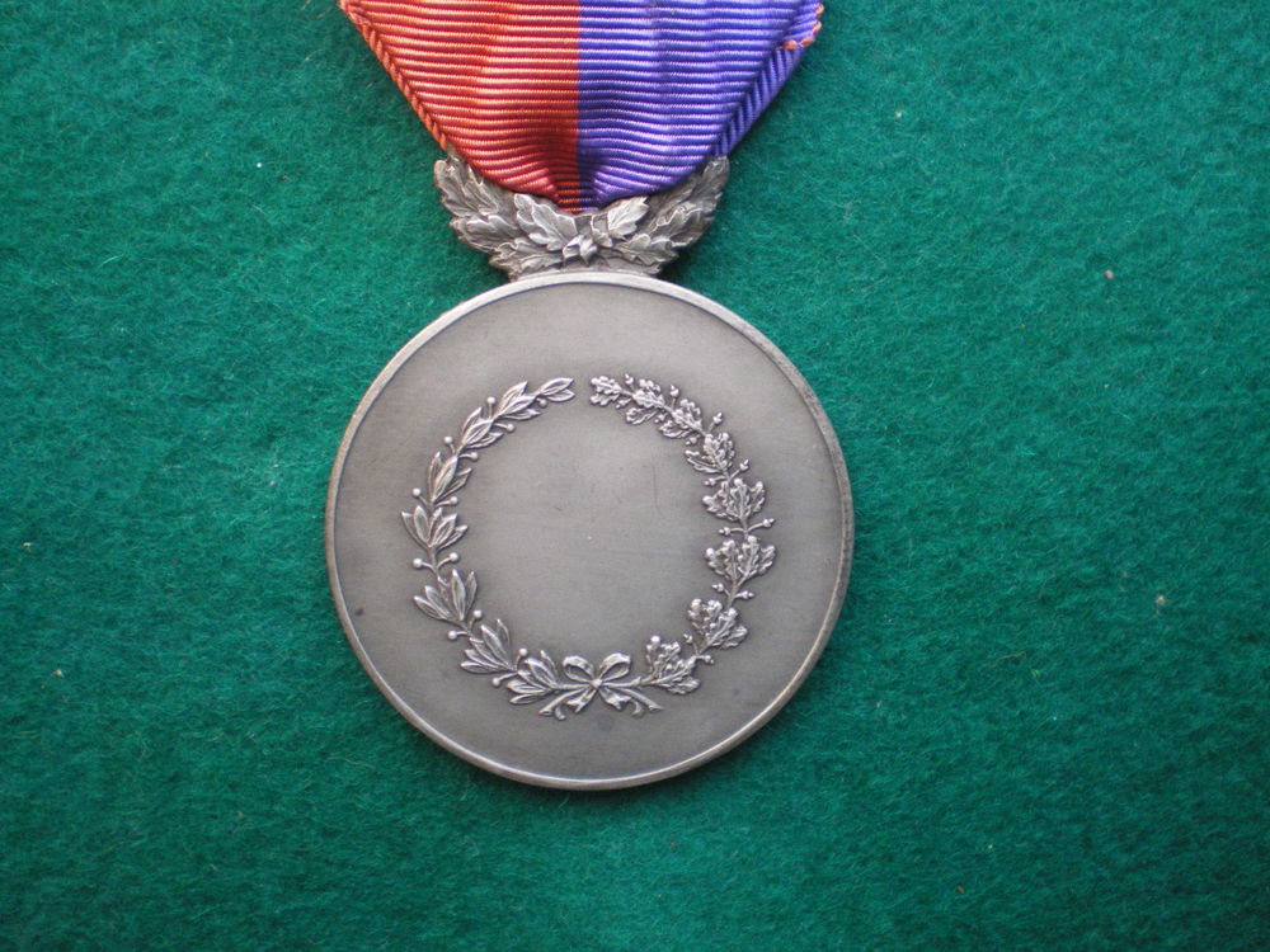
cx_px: 635
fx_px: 1394
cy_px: 476
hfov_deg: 49.0
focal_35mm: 38
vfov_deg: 37.7
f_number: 3.1
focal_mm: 6.3
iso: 400
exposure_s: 1/50
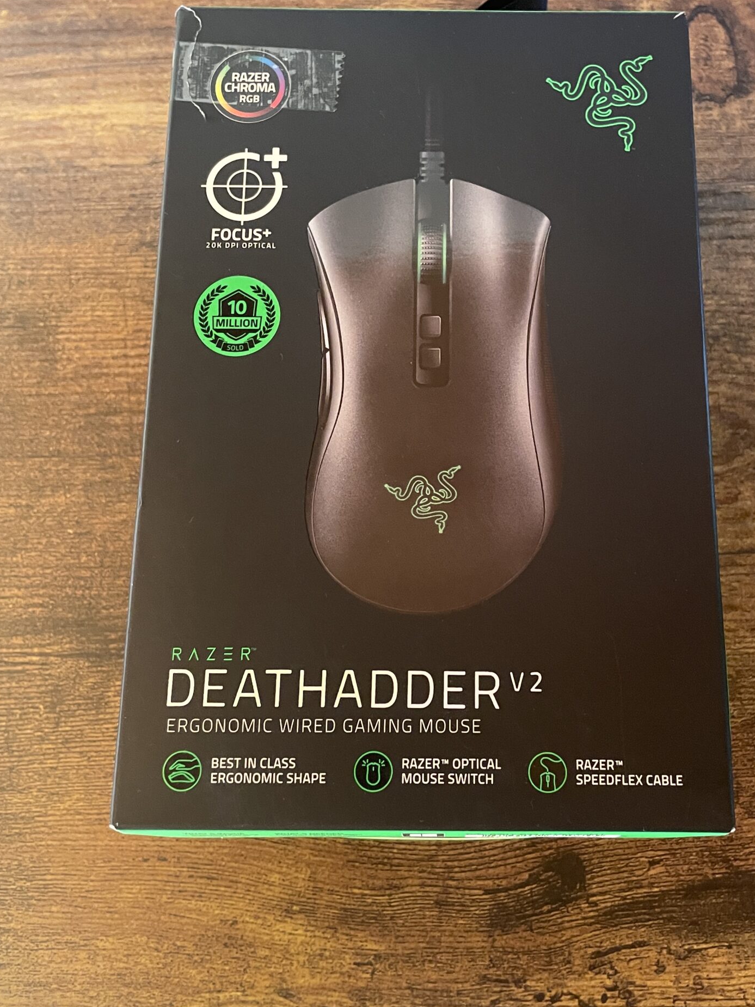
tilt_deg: -75.0
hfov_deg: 39.5
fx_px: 1047
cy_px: 446
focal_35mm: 36
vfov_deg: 51.2
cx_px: 449
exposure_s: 1/41
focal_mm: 4.2
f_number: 1.6
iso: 500
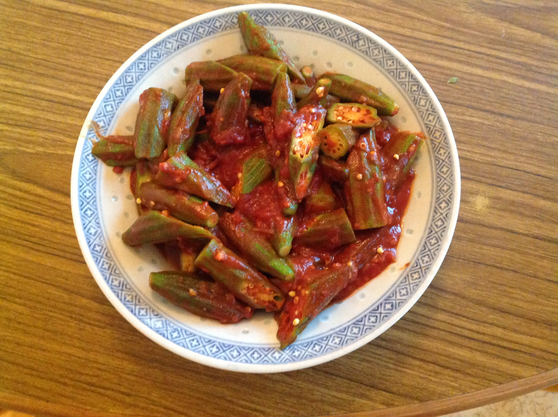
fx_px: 563
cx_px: 279
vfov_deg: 40.6
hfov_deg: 52.7
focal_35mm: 35
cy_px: 208
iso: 640
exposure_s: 1/15
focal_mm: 4.28
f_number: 2.4
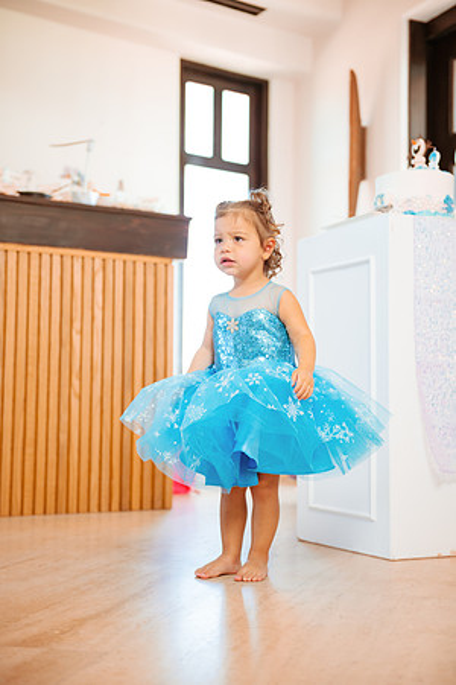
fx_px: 950
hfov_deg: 27.0
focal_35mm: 50
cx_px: 228
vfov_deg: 39.6
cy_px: 342
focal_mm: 50
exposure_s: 1/200
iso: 640
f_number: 2.8
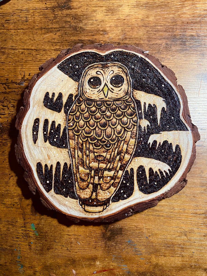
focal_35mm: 26
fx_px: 207
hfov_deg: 53.1
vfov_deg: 67.3
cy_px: 138
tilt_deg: -81.2
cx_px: 104
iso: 320
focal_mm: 4.25
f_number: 1.8
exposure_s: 1/60
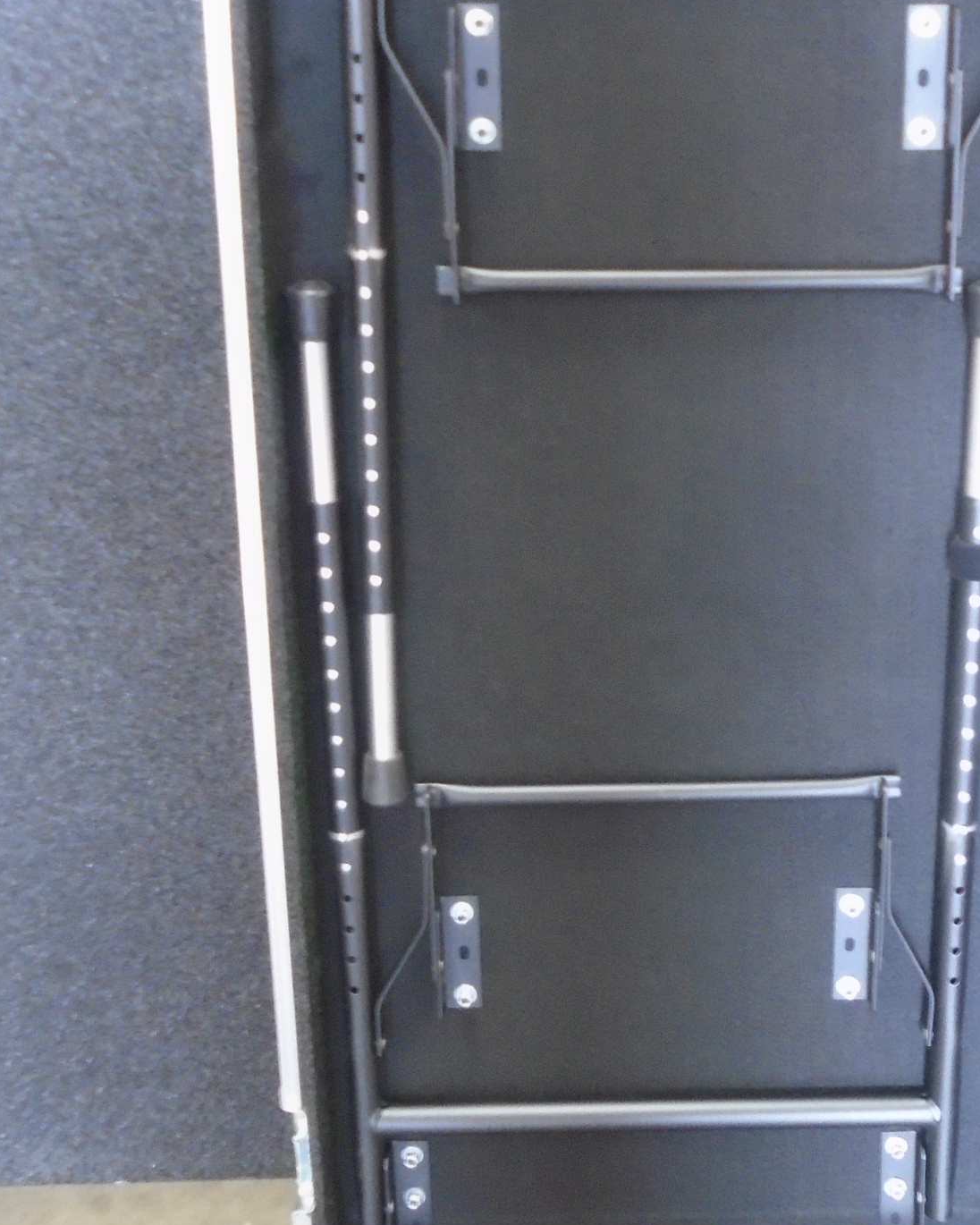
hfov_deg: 31.1
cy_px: 476
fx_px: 1740
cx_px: 697
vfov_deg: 38.6
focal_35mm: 48
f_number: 3.2
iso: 400
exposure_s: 1/6
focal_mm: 4.6
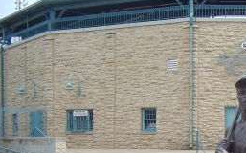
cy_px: 160
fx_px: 730
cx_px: 284
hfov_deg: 18.3
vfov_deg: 11.8
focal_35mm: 109
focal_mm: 6
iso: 80
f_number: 7.1
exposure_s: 1/100
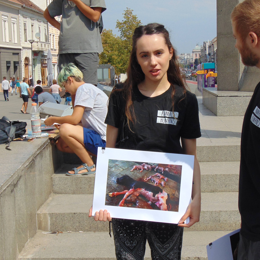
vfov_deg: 25.0
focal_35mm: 69
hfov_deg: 25.0
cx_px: 121
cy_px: 129
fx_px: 586
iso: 80
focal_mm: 9
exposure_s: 1/250
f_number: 9
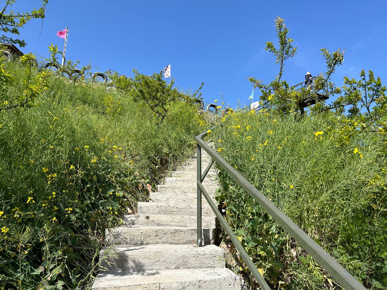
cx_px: 194
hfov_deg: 67.3
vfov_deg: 53.1
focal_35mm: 26
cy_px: 145
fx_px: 291
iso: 50
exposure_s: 1/3968
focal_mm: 5.7
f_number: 1.5
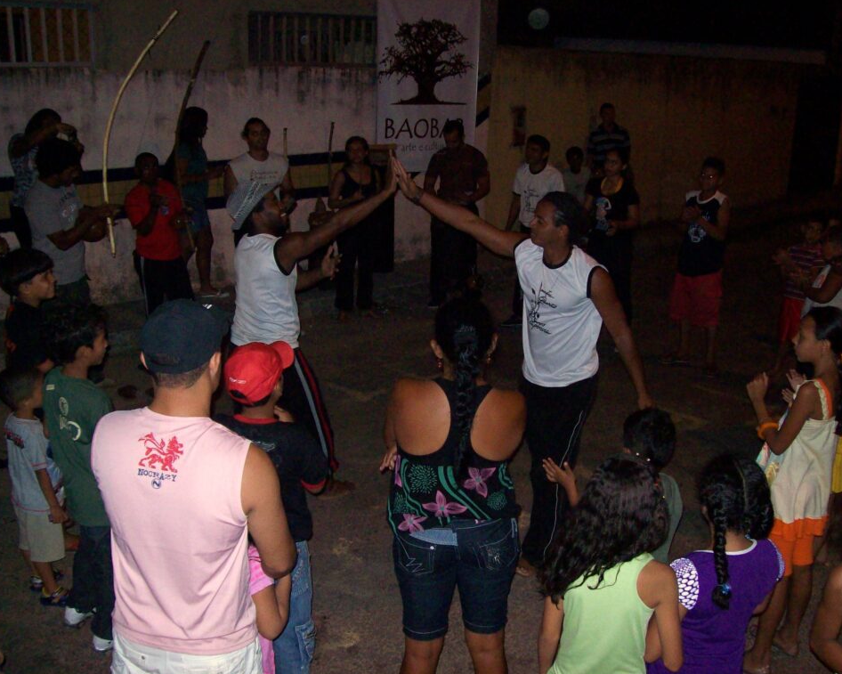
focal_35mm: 38
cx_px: 430
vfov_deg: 39.2
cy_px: 339
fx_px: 947
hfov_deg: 47.9
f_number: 2.7
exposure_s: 1/64
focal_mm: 6
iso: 200
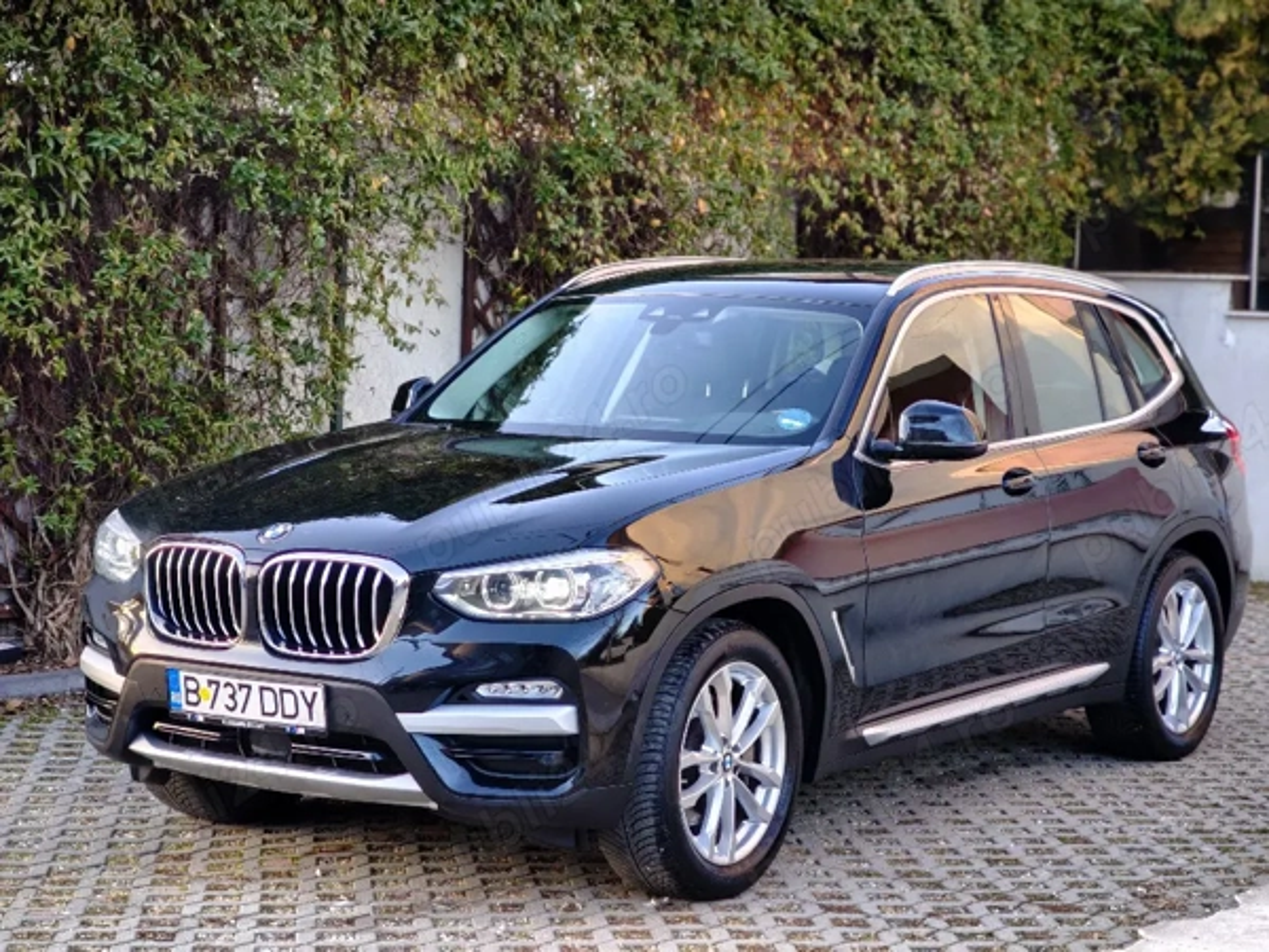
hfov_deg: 27.0
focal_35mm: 72
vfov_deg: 20.4
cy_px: 476
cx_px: 634
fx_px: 2639
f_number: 1.8
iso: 100
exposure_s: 1/100
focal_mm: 11.5
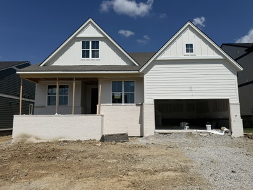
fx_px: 175
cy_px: 95
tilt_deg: +8.2
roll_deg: +0.1
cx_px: 126
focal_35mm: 24
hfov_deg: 71.6
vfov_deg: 56.8
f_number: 1.78
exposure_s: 1/14286
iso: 80
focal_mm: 6.76
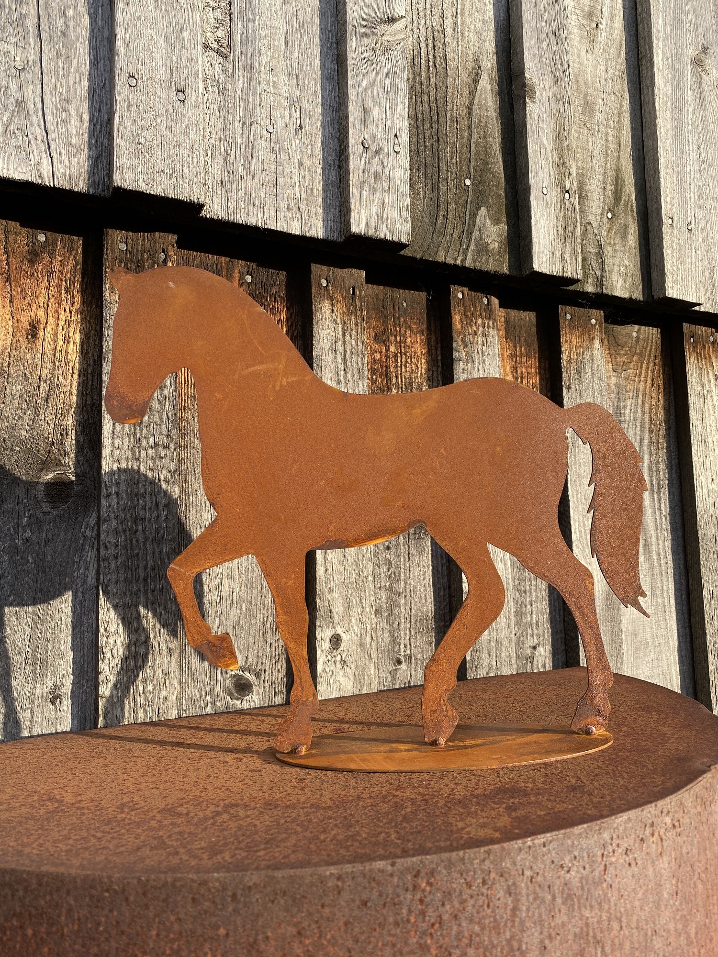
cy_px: 478
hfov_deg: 53.1
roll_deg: +0.6
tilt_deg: +5.4
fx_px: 719
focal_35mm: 26
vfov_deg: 67.3
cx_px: 359
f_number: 1.8
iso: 32
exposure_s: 1/576
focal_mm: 4.25
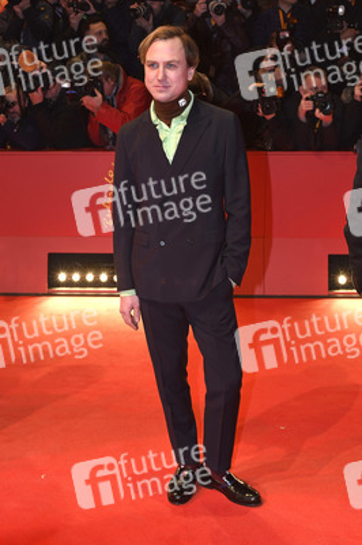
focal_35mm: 44
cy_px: 272
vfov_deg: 44.5
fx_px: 665
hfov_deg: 30.5
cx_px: 181
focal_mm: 44
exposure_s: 1/320
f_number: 5
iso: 1250
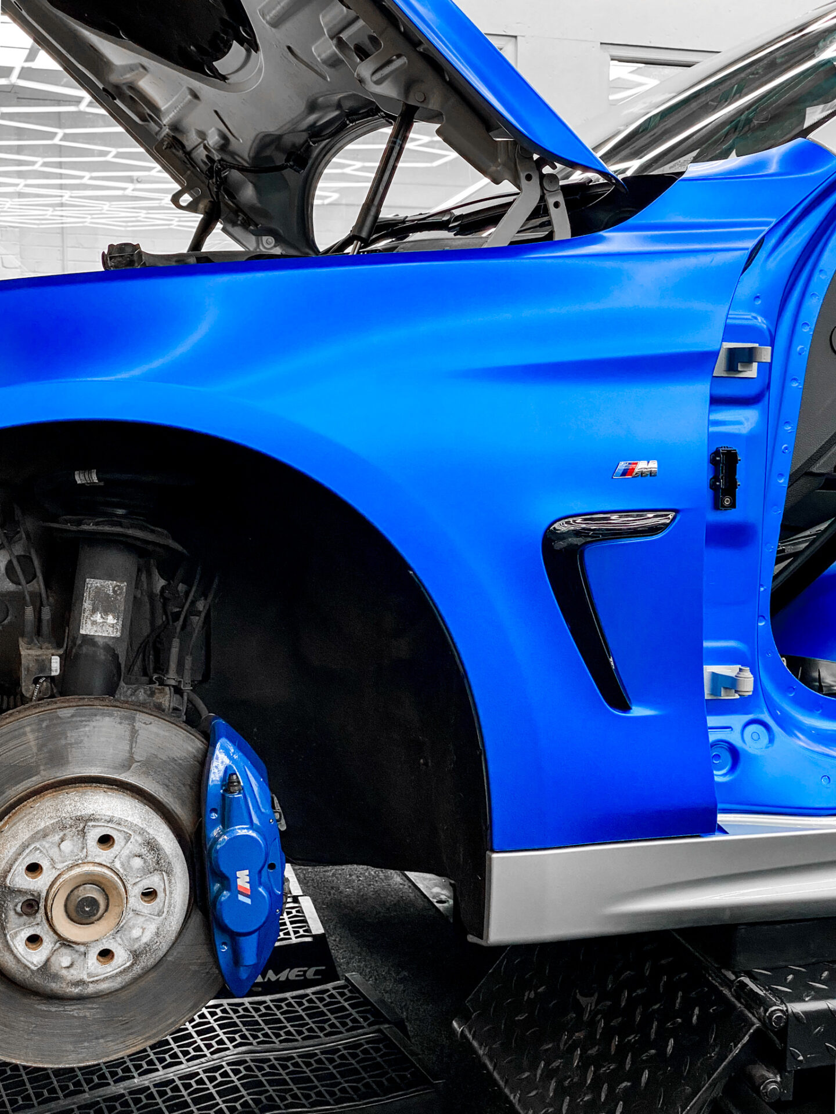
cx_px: 418
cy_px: 557
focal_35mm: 52
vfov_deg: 36.8
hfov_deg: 28.0
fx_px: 1674
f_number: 2
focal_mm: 6
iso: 80
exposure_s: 1/100
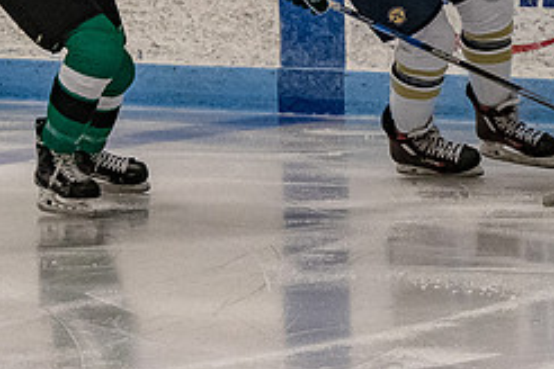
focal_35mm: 571
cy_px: -66
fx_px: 8786
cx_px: 513
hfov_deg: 3.6
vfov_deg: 2.4
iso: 2500
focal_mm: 130
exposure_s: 1/800
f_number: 4
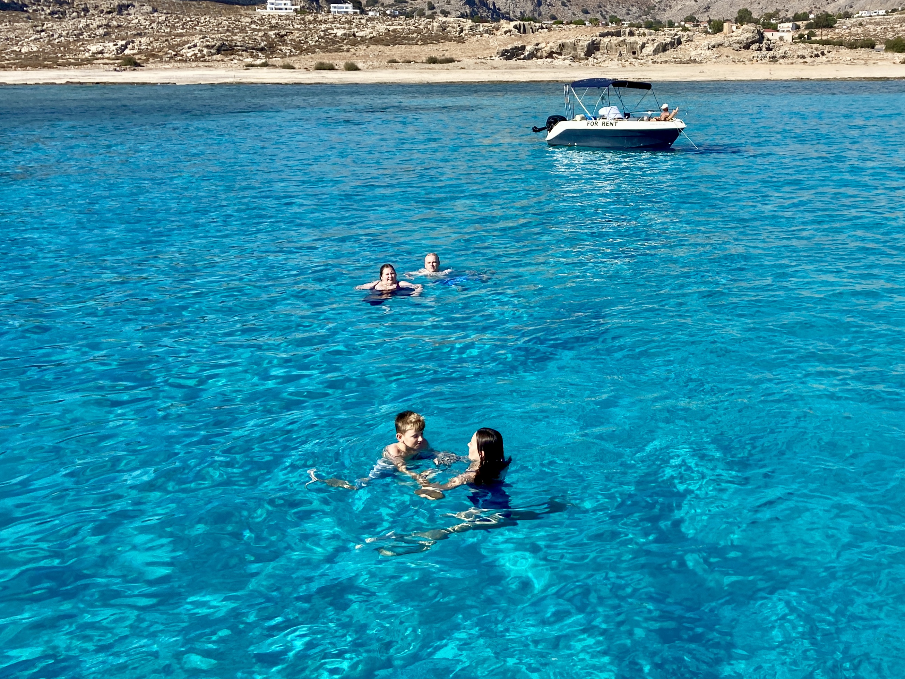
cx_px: 641
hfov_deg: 47.7
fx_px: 993
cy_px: 211
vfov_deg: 37.2
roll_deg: -0.6
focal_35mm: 38
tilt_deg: -7.4
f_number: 1.8
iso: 32
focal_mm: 4.25
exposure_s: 1/3497
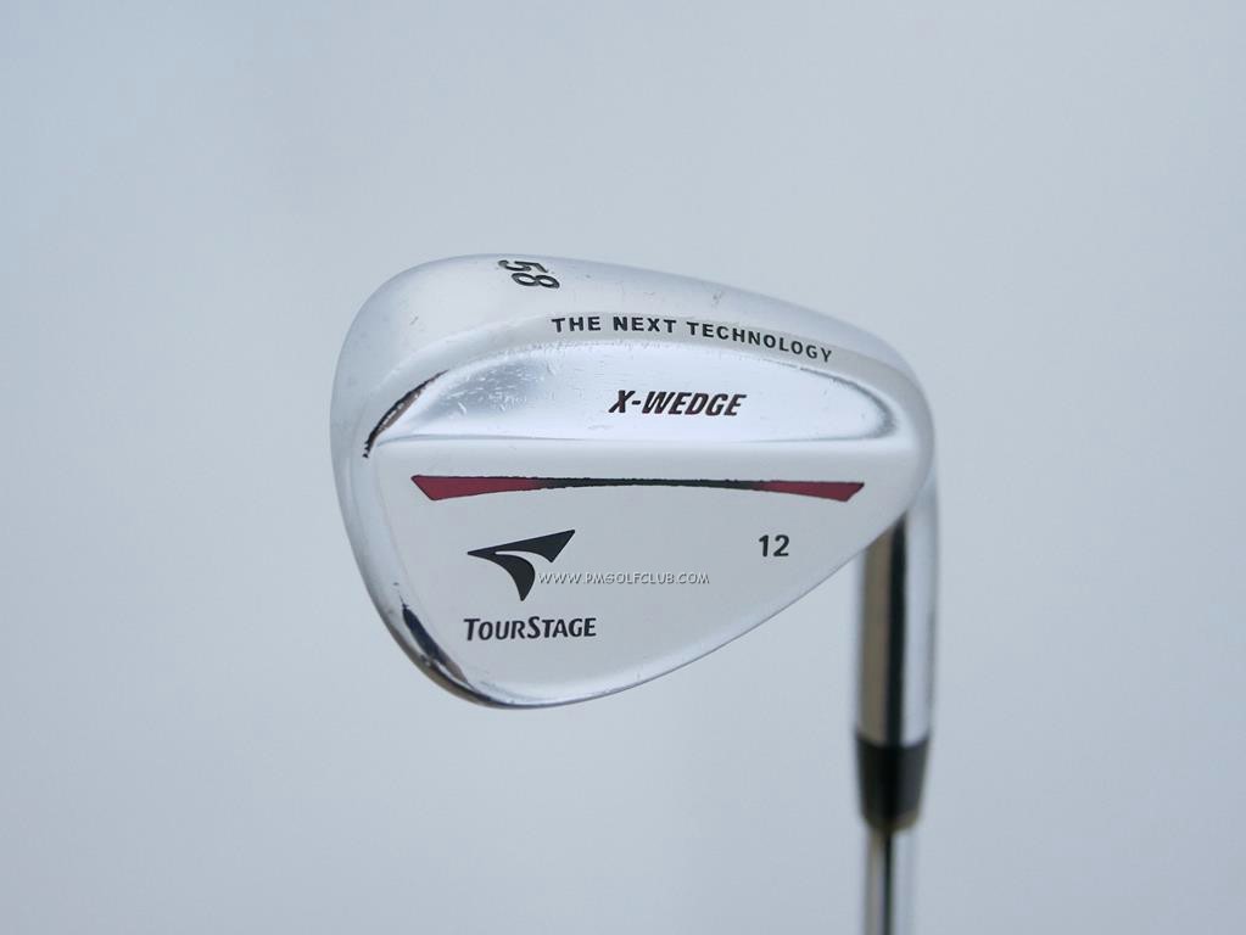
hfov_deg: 38.2
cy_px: 468
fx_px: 1800
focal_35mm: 50
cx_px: 623
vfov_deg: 29.1
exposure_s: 1/160
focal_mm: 25
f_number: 4
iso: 1600
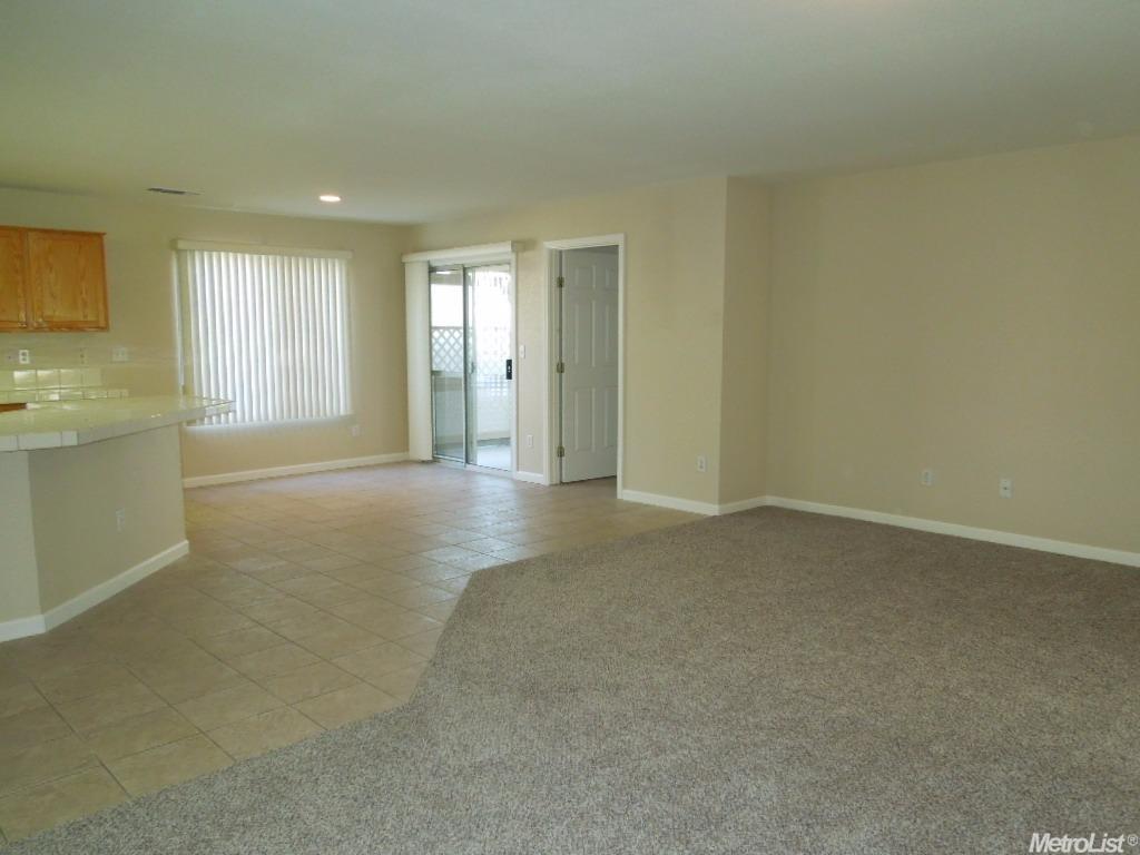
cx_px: 570
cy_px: 428
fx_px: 823
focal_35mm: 25
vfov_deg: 54.9
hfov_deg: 69.4
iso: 360
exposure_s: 1/40
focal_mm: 4.5
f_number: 3.3
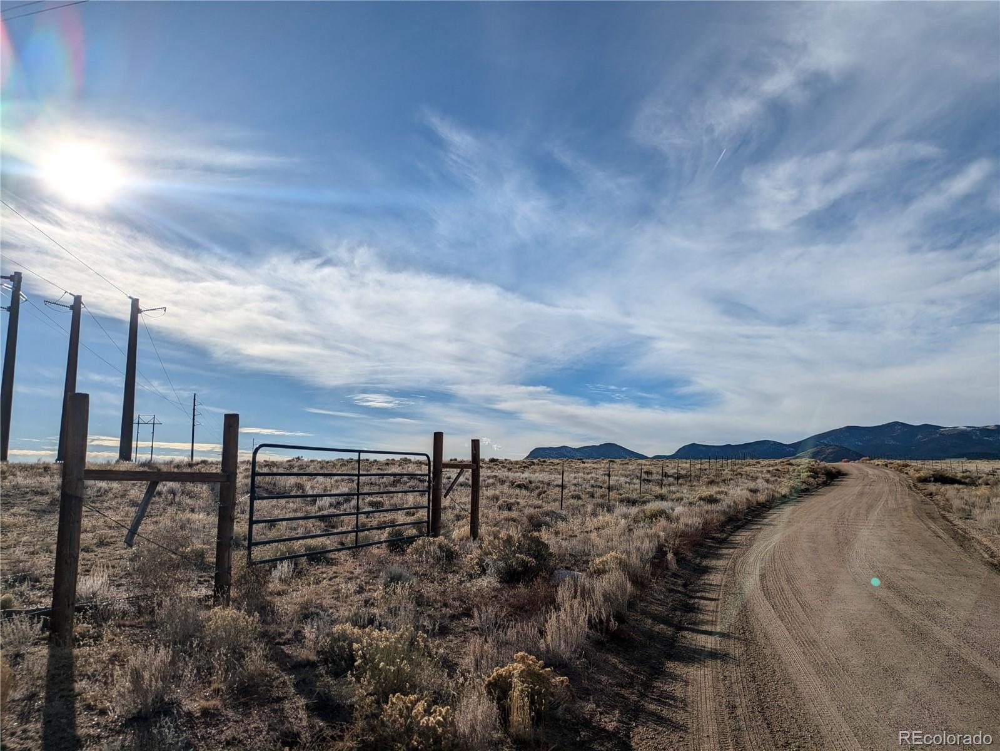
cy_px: 376
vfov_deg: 54.9
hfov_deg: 69.4
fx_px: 722
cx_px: 500
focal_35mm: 25
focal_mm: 5.43
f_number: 1.89
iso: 50
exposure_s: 1/10101
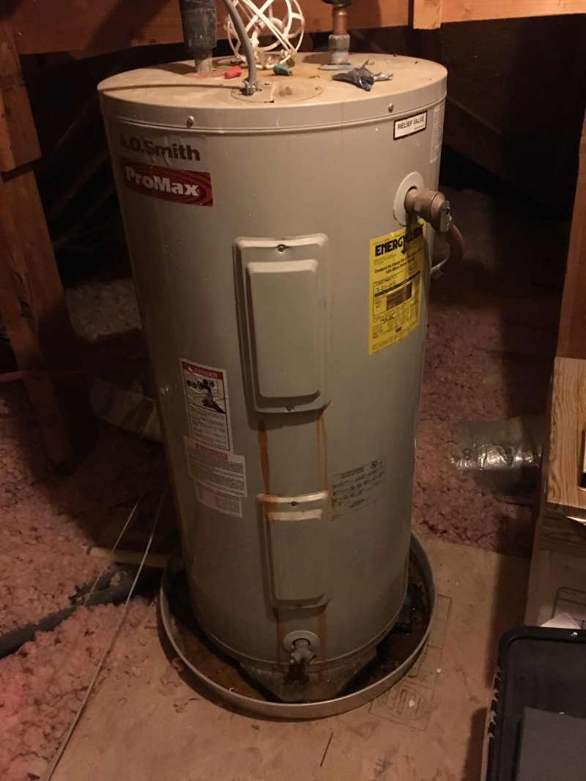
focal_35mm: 29
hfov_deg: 48.2
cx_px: 293
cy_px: 390
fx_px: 654
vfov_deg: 61.6
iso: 640
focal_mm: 4.15
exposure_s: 1/15
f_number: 2.2
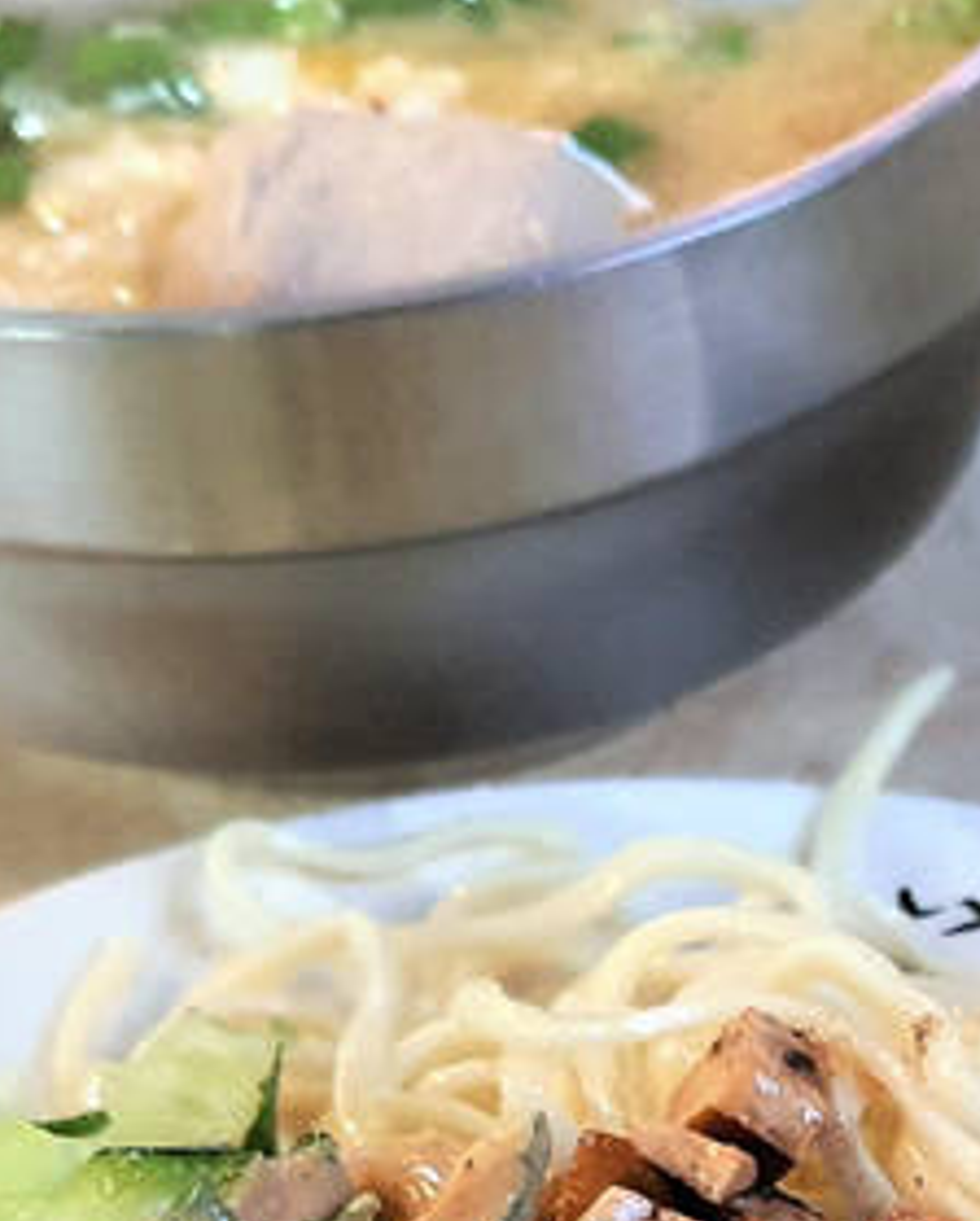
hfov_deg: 16.1
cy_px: 1567
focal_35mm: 93
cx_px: 1068
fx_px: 3364
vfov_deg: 19.1
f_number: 1.7
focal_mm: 4.32
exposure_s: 1/40
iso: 400
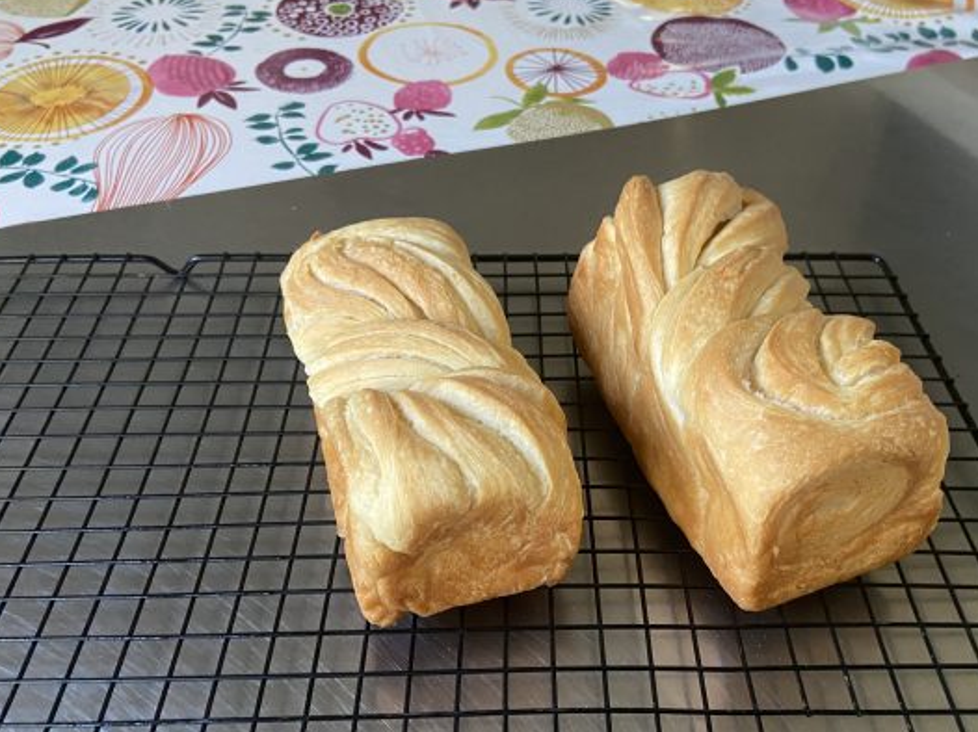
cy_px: 409
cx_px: 538
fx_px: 932
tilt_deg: -43.1
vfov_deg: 42.8
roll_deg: -2.7
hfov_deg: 55.3
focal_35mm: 33
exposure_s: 1/60
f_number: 1.8
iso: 320
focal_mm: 4.25
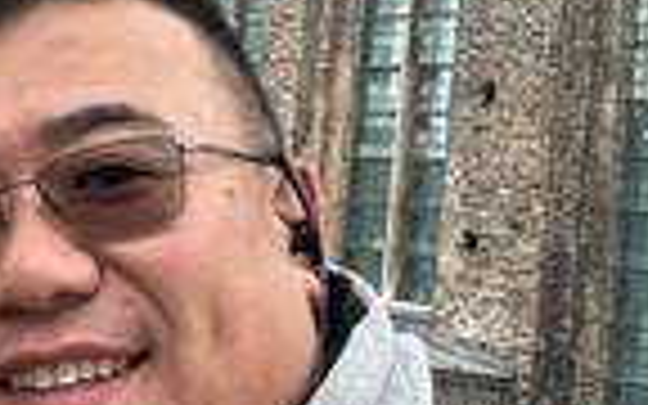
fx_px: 1430
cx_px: -198
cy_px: 22
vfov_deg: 15.9
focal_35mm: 81
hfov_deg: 22.7
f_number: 1.9
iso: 25
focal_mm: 2.69
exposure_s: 1/198
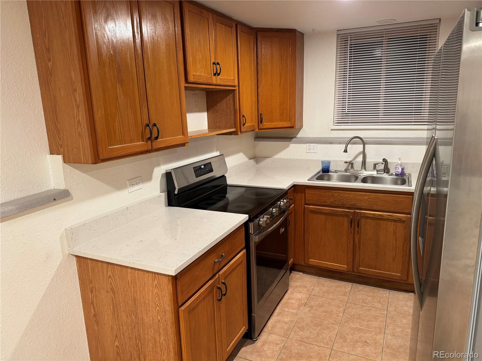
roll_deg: +1.8
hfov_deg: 71.6
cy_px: 180
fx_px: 334
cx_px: 241
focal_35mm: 24
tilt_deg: -12.5
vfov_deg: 56.8
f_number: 1.78
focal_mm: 6.76
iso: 320
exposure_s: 1/60
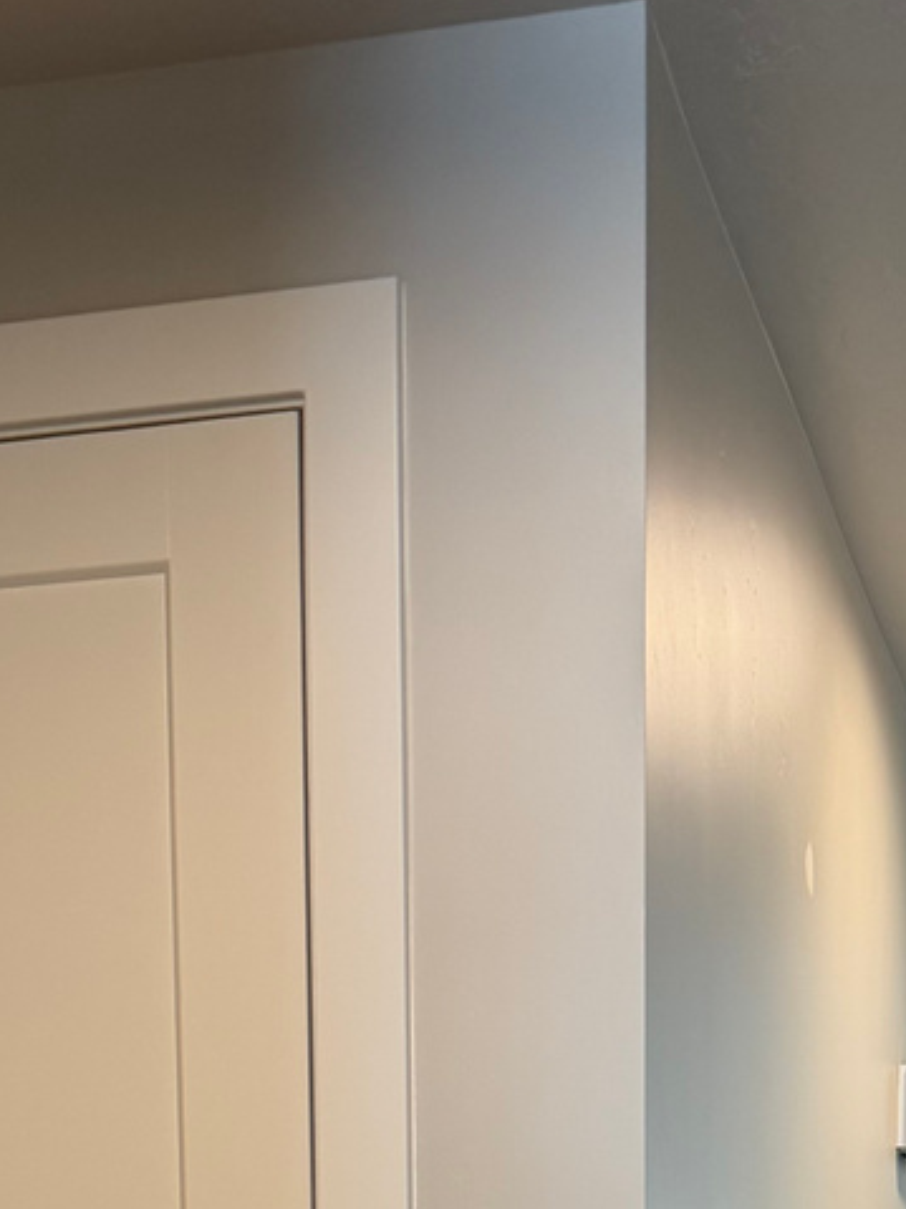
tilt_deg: -6.2
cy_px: 1762
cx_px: 515
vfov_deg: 21.6
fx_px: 2688
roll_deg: +0.3
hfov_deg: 19.1
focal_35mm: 77
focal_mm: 6.76
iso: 200
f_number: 1.78
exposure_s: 1/120
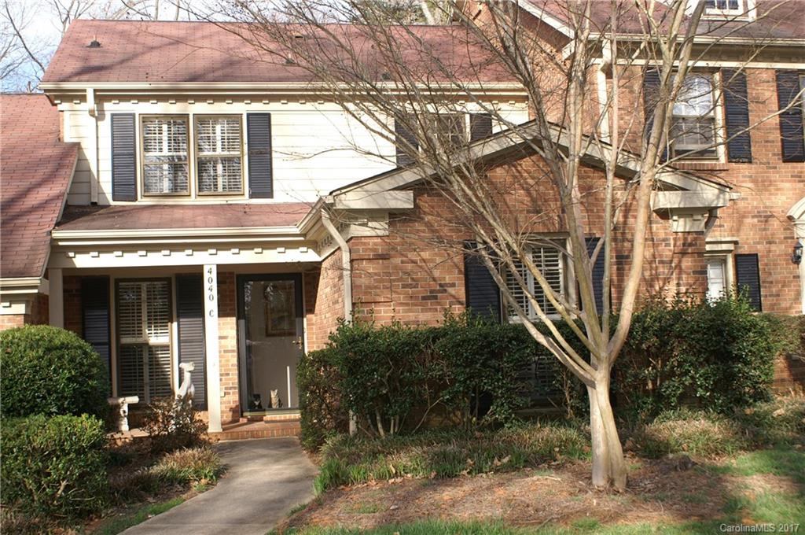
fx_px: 938
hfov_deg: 46.5
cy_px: 268
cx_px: 402
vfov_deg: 31.8
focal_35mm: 42
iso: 100
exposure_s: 1/160
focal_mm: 28
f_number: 5.6
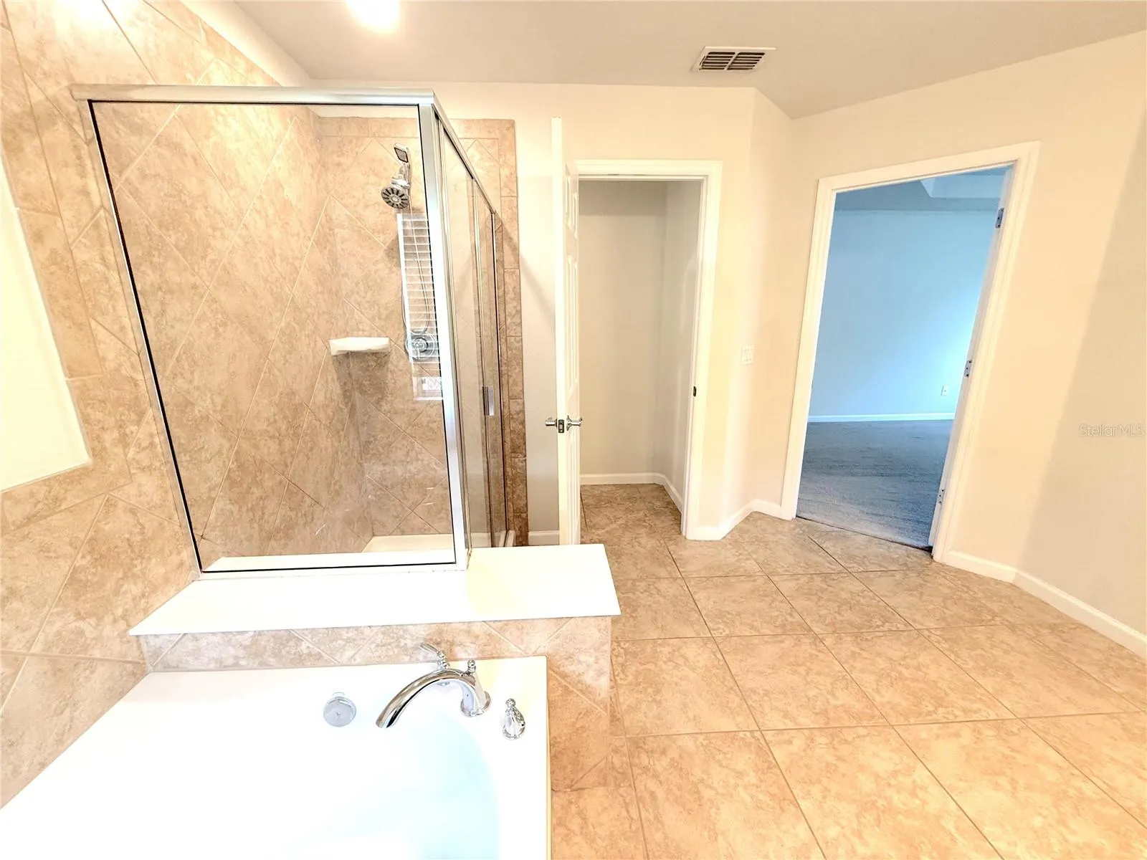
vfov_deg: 85.7
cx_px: 574
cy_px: 430
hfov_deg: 102.1
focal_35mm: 14
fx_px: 464
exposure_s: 1/120
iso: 250
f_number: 2.2
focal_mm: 2.22
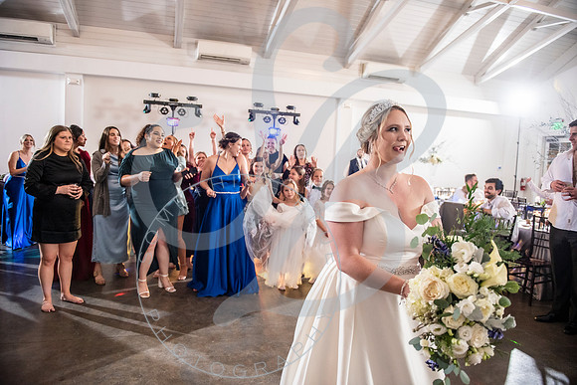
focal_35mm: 24
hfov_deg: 73.7
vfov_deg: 53.2
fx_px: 385
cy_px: 192
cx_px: 288
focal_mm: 24
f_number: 2.8
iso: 1600
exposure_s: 1/125
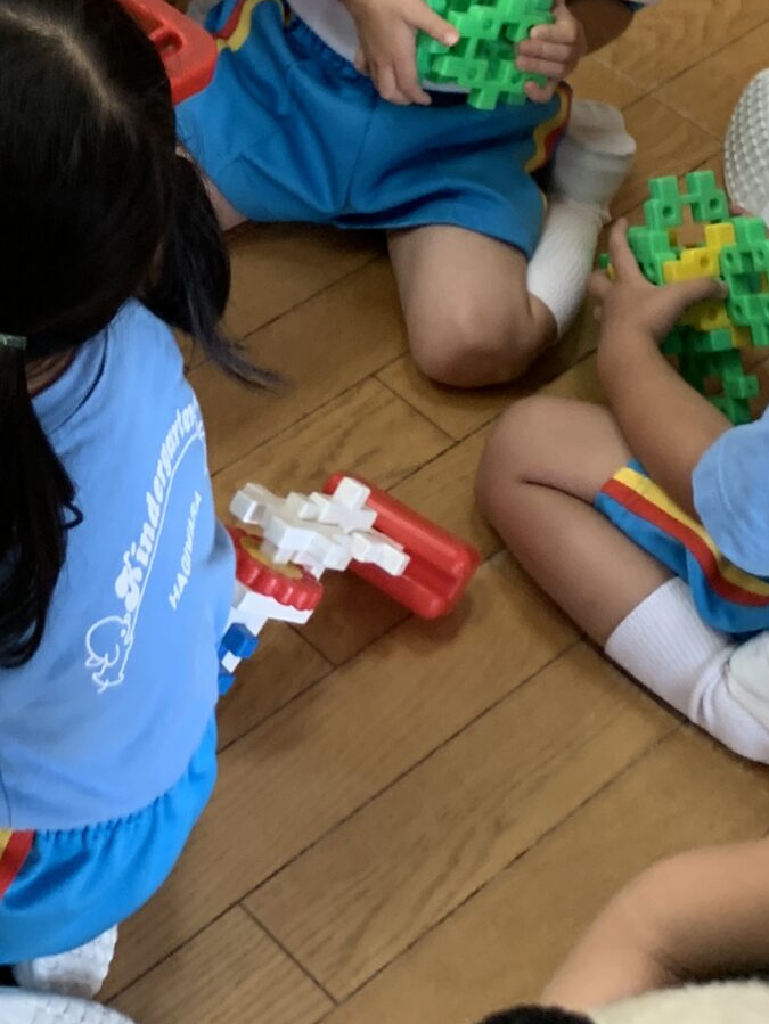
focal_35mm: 74
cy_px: 188
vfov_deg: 25.8
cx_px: -237
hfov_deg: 18.5
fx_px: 2190
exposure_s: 1/67
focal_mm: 4.25
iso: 100
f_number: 1.8
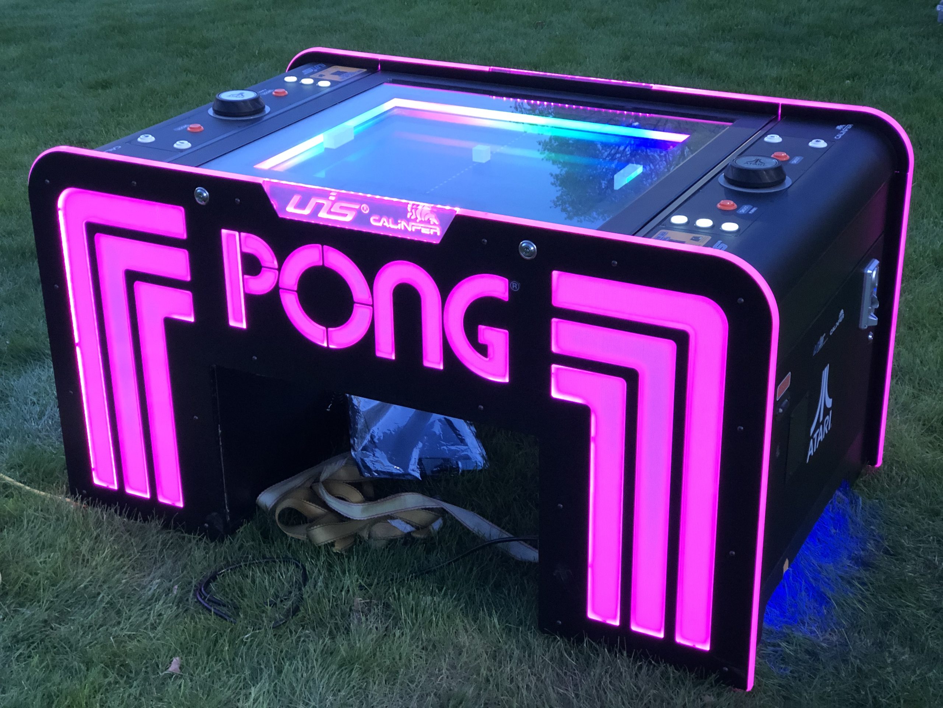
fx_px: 1553
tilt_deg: -25.9
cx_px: 472
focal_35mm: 57
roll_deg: +0.6
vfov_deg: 25.7
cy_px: 354
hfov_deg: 33.8
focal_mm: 6.6
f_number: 2.8
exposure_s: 1/56
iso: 400
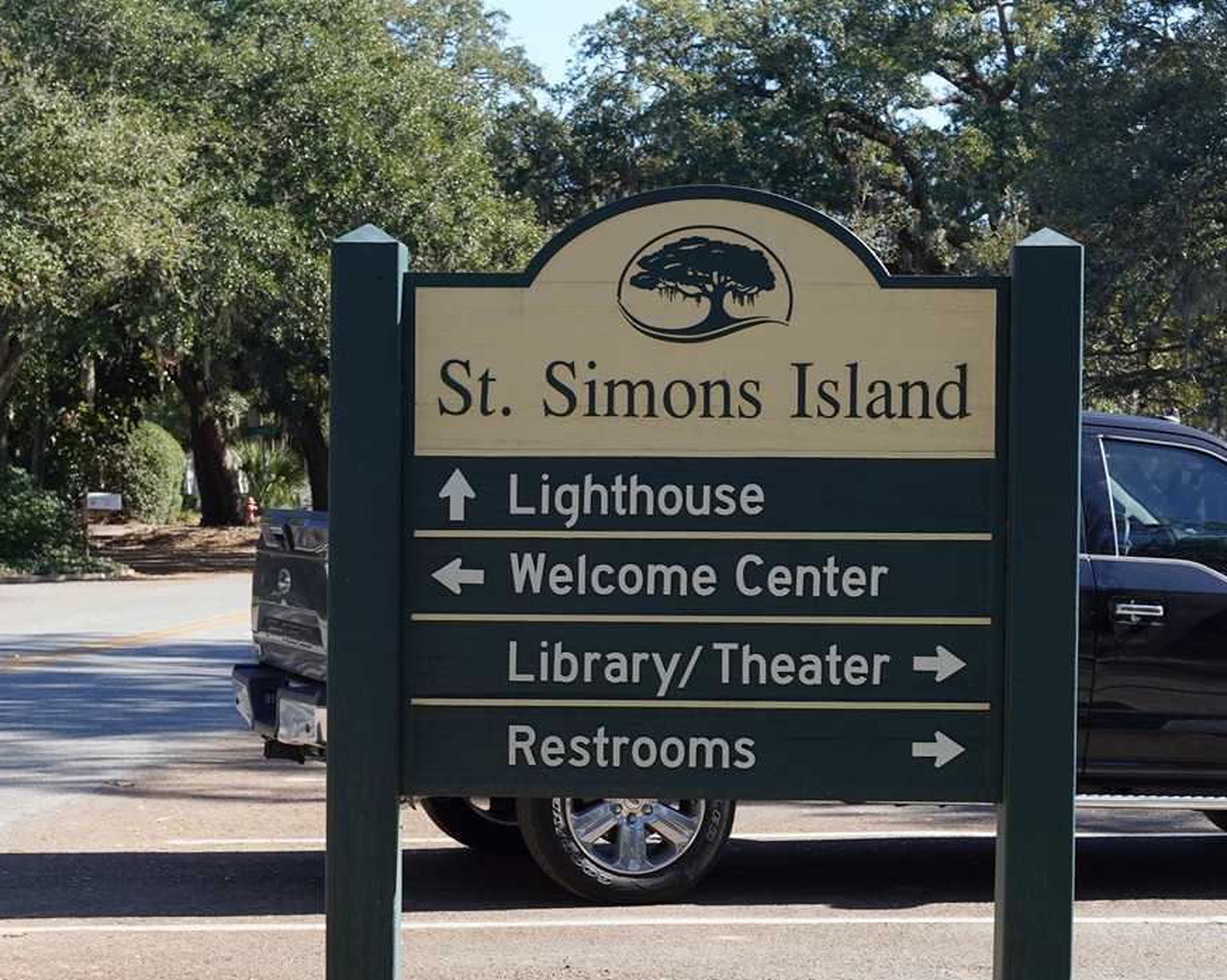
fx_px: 3049
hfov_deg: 22.8
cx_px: 630
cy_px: 645
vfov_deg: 18.2
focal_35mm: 84
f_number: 9
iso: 100
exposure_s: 1/100
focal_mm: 39
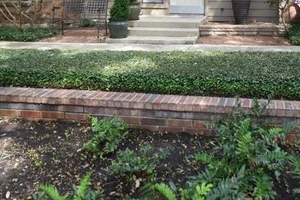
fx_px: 350
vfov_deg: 29.0
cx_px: 208
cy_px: -18
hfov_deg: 45.4
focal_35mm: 42
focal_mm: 16
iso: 1600
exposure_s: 1/2500
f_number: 3.2
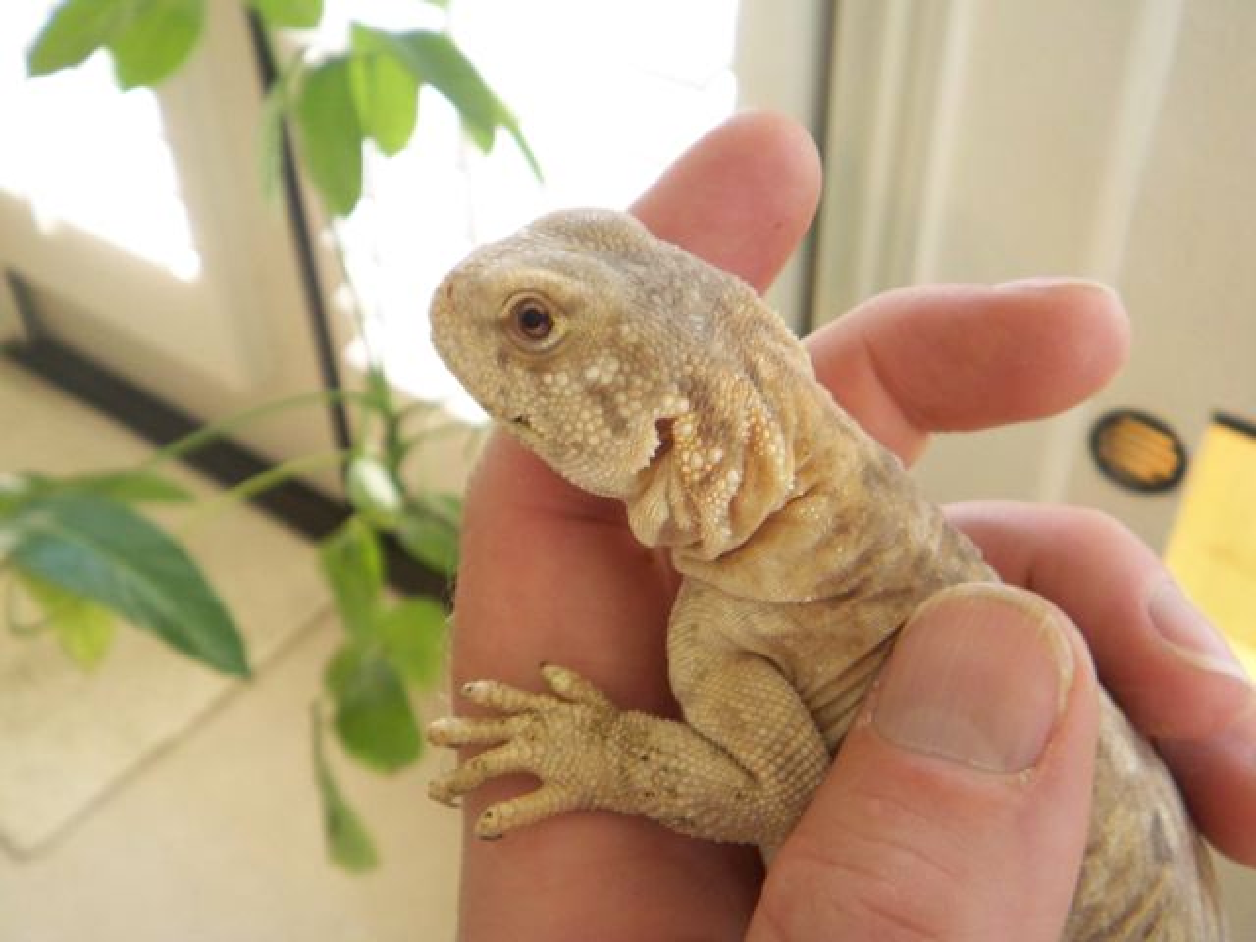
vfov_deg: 36.8
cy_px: 471
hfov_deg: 47.9
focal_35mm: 39
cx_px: 628
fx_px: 1415
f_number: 3.9
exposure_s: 1/30
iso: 200
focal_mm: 6.4
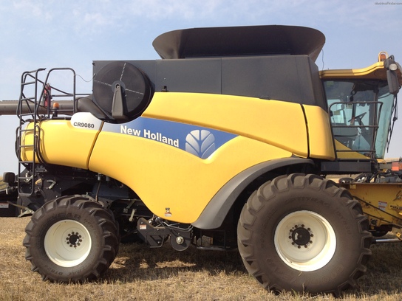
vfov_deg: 40.7
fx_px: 406
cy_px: 150
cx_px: 201
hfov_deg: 52.6
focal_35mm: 35
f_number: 2.4
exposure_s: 1/1381
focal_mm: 4.28
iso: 64
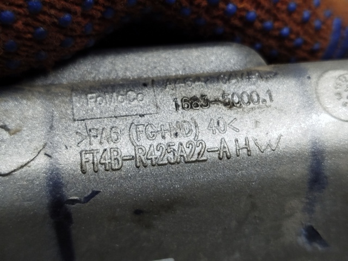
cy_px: 130
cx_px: 174
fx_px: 483
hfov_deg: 39.7
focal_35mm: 48
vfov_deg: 30.3
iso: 250
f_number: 1.7
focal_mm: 5.31
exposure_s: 1/33
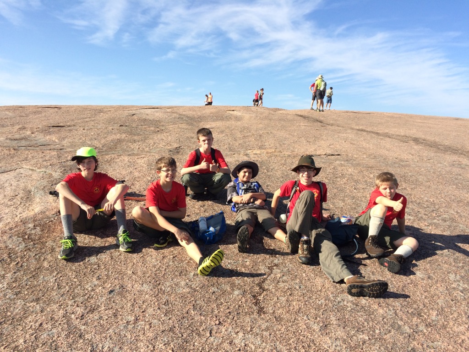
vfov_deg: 48.2
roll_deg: -0.1
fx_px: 393
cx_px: 234
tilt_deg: -7.1
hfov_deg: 61.7
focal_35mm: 29
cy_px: 176
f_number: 2.2
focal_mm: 4.15
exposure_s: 1/1208
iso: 32
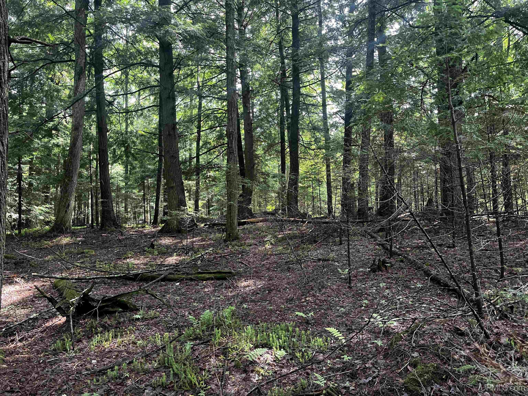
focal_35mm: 26
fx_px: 397
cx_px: 264
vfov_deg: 53.1
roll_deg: -0.8
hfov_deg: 67.3
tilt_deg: +0.8
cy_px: 198
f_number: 1.6
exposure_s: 1/98
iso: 125
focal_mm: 5.1
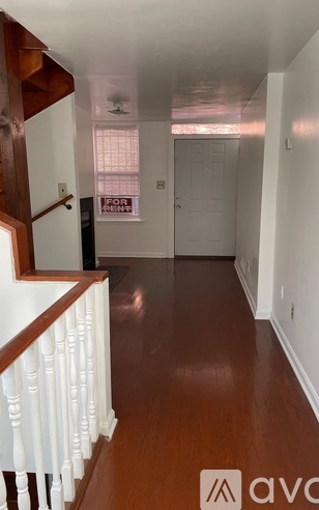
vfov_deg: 66.4
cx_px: 173
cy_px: 252
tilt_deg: -10.5
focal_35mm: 28
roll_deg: +0.0
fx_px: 389
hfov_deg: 44.5
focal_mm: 4.2
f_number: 1.6
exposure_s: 1/121
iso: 125
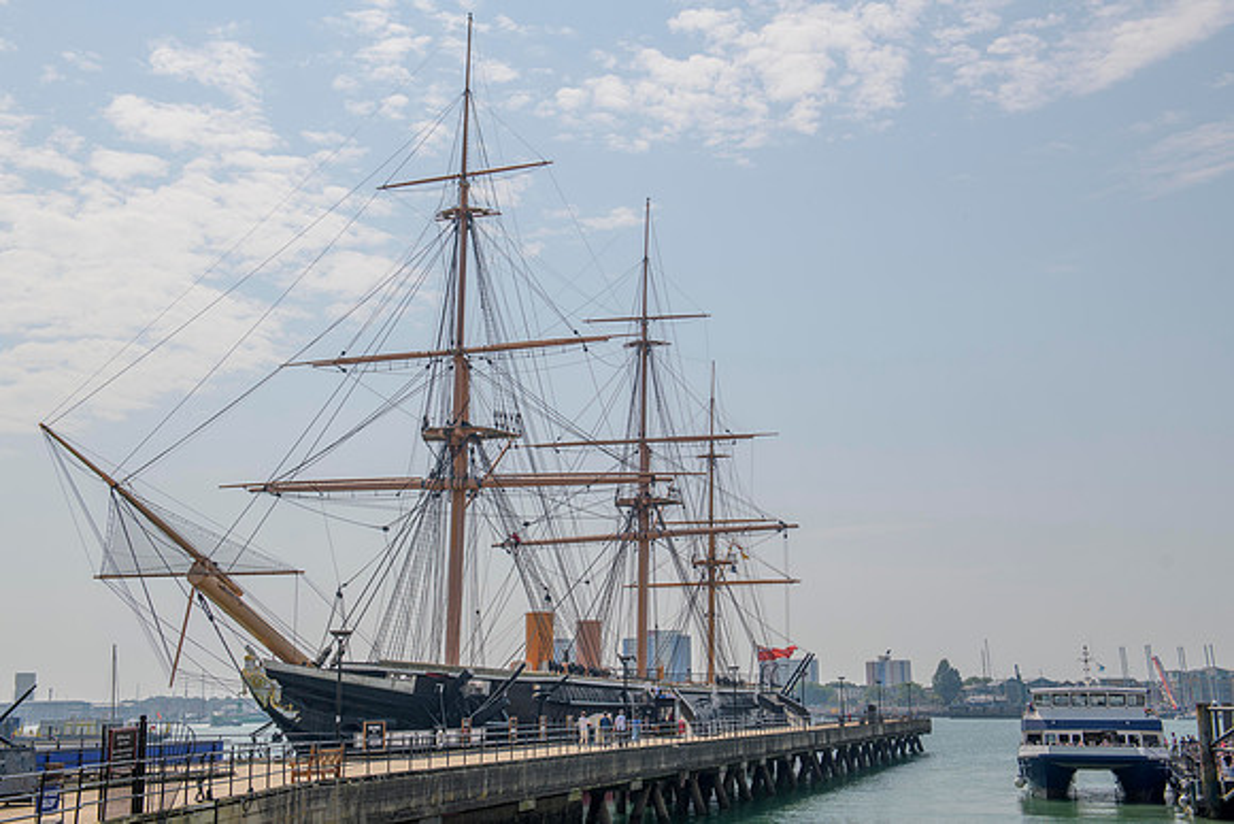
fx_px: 1531
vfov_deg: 30.1
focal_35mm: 45
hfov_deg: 43.9
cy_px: 412
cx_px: 617
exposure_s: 1/1000
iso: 64
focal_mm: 42
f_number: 6.3
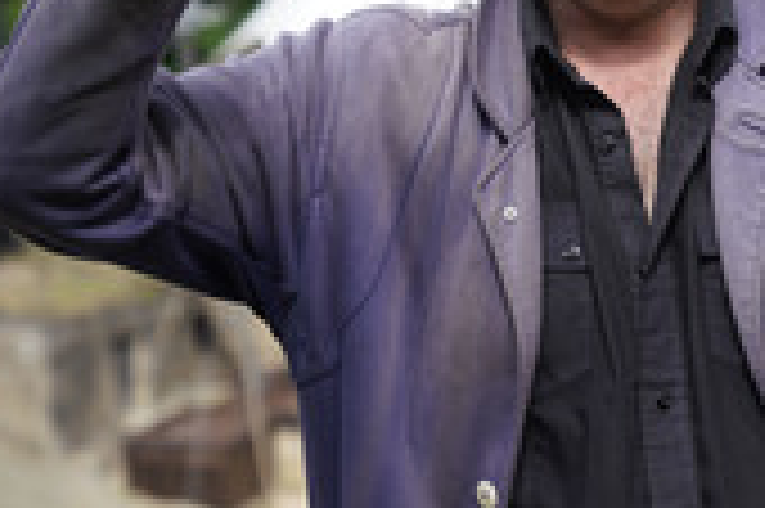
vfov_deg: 8.0
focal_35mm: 170
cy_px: 0
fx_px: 3609
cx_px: 700
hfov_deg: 12.0
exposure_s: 1/400
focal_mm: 64
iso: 100
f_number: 4
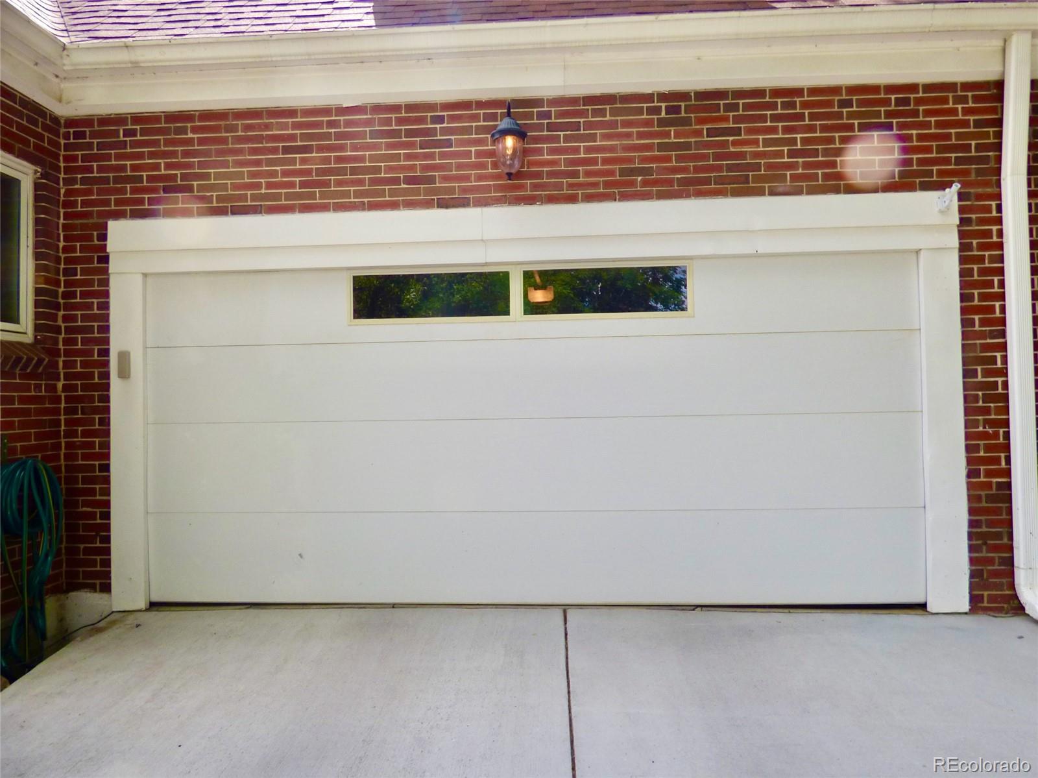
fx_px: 600
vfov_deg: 65.9
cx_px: 519
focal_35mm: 20
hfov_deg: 81.8
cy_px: 389
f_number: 2.8
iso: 100
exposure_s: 1/400
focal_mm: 3.58
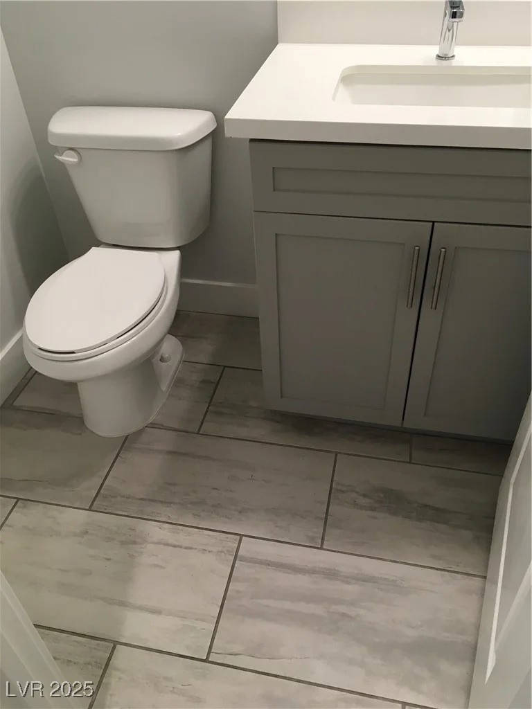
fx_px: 594
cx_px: 266
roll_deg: +2.8
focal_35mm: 29
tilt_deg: -39.8
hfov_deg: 48.2
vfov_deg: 61.7
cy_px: 354
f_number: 2.2
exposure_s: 1/30
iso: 64
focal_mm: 4.15
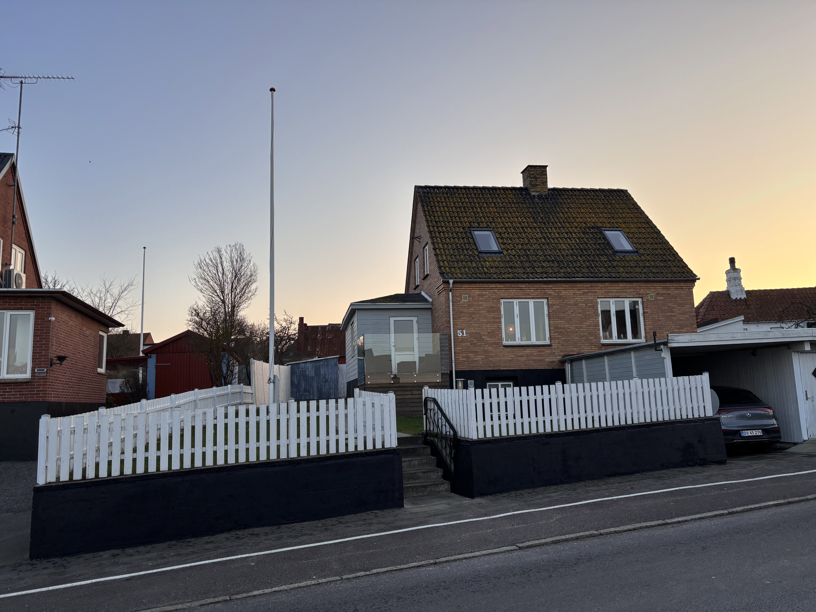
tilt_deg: +8.8
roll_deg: +1.6
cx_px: 408
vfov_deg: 53.1
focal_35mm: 26
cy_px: 306
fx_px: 613
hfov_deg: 67.3
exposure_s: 1/707
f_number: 1.6
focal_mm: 5.96
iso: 50
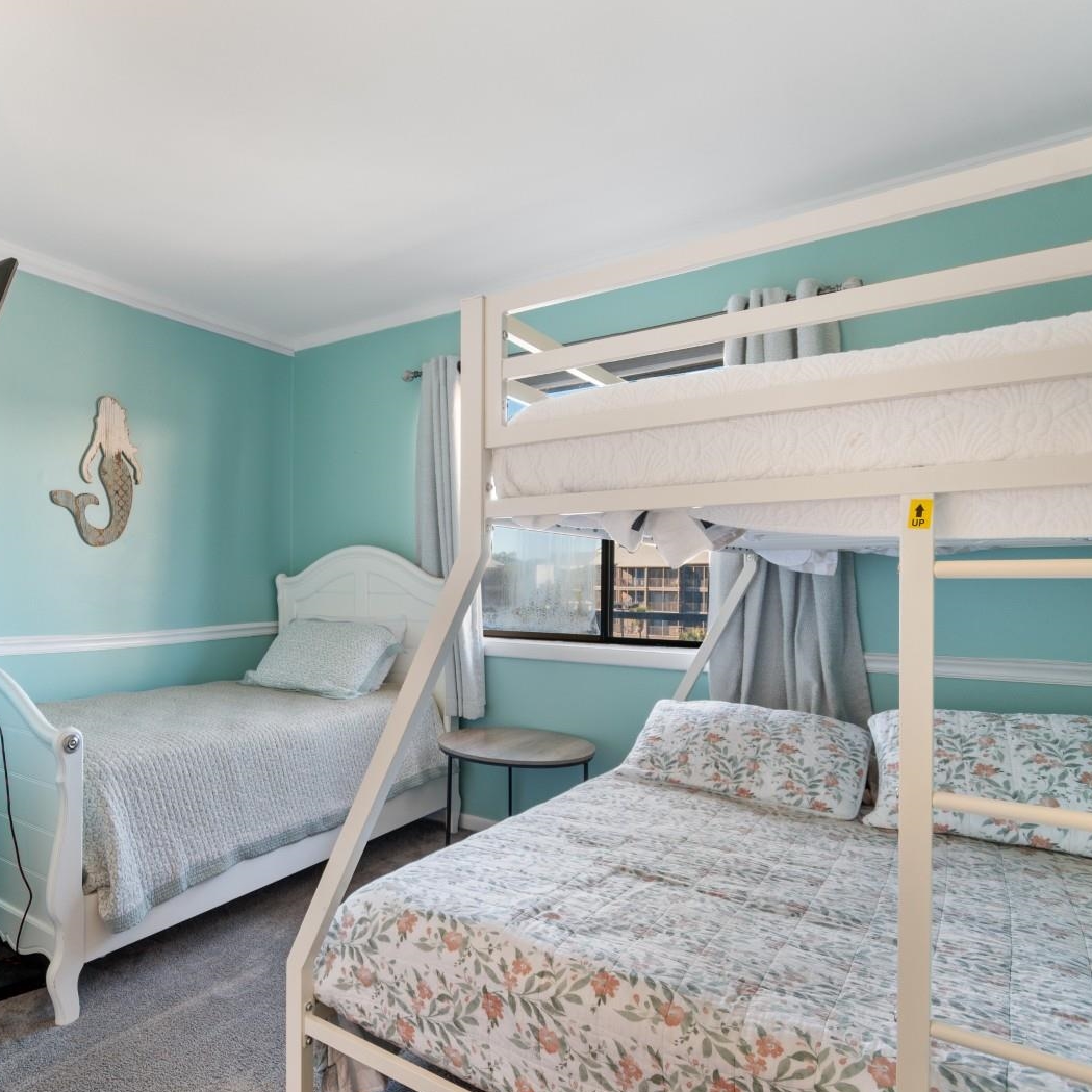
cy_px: 561
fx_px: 749
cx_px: 314
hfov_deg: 68.8
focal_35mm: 21
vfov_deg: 72.1
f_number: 4.8
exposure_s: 1/5
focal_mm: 11
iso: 100
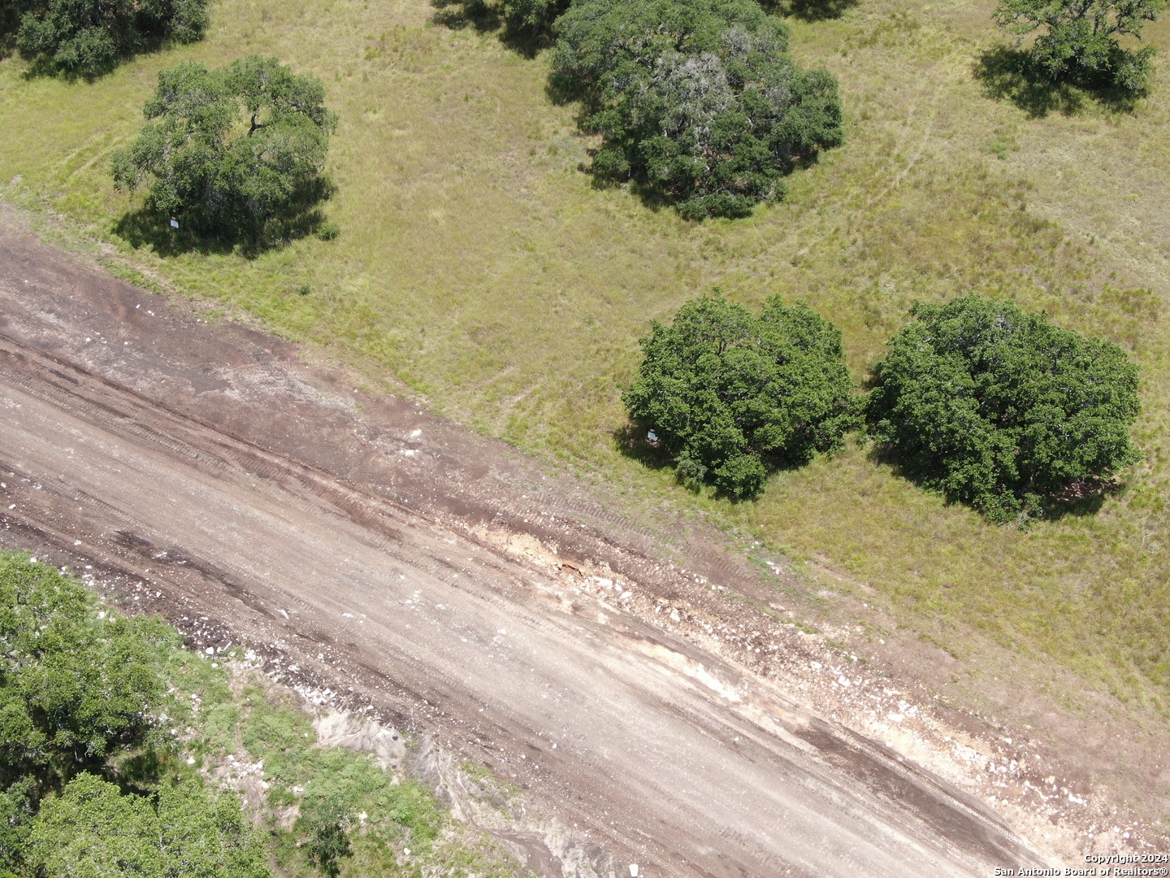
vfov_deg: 30.3
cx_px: 585
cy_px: 439
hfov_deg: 39.7
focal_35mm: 48
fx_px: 1622
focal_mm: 8.6
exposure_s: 1/400
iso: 110
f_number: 3.8
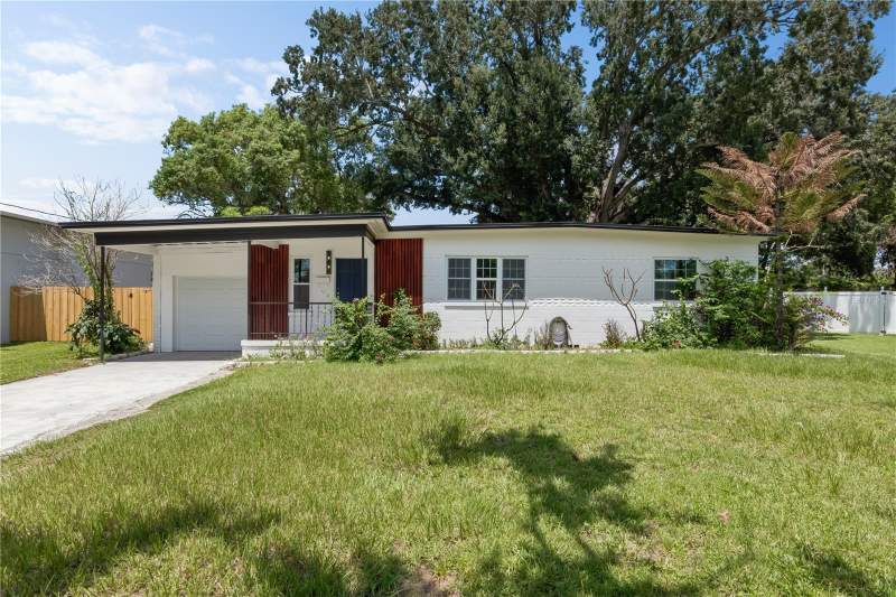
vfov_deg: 67.4
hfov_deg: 90.0
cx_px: 448
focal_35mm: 18
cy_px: 298
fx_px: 448
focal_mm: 18
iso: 125
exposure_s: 1/100
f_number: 20
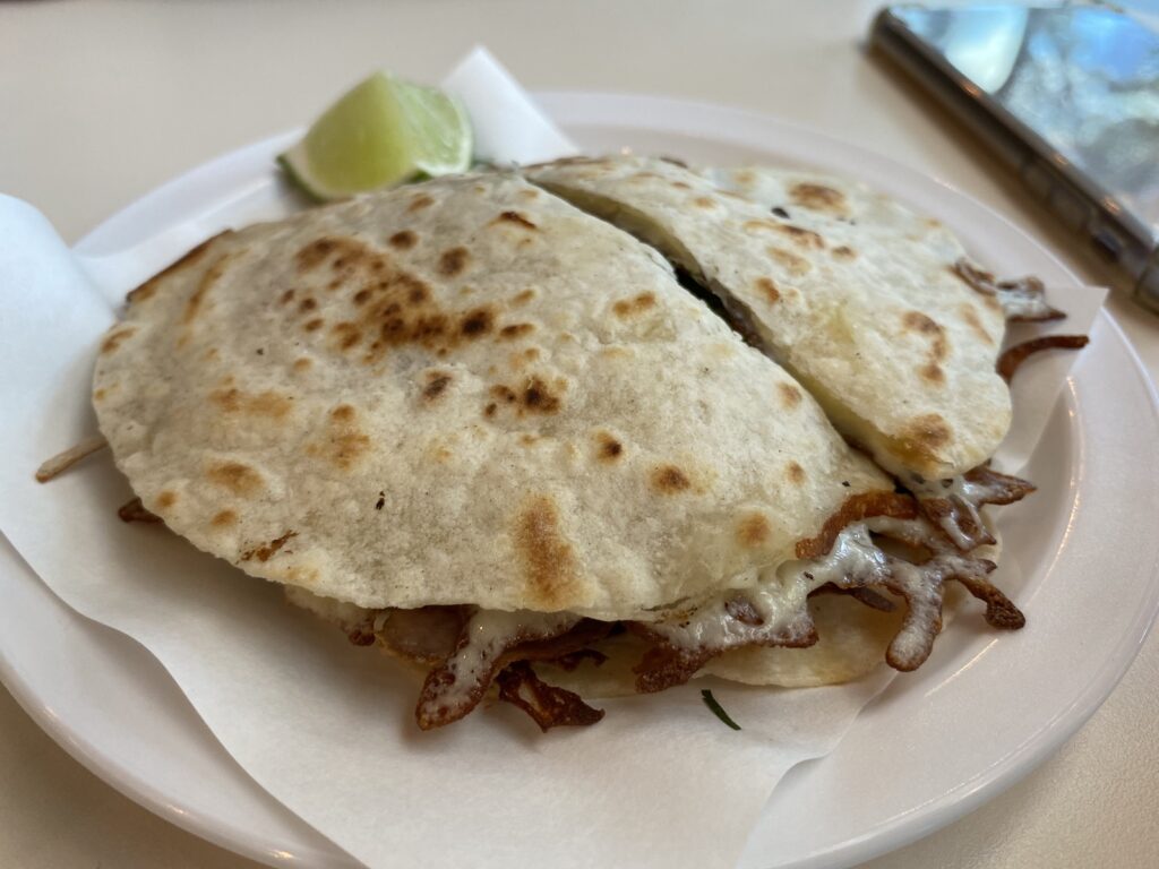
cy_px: 434
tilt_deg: -42.2
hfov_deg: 67.3
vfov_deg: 53.1
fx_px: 871
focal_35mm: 26
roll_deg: -0.4
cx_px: 580
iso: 100
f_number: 1.8
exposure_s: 1/100
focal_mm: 4.25
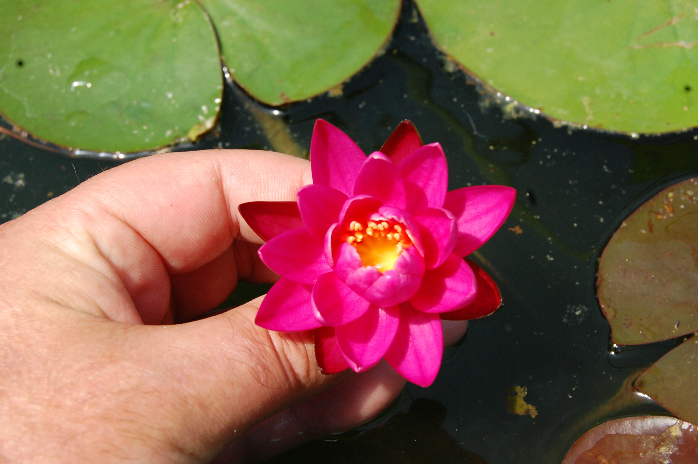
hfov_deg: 31.0
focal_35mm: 65
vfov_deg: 20.9
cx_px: 374
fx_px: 1259
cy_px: 239
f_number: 13
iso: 800
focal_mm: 40
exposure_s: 1/500
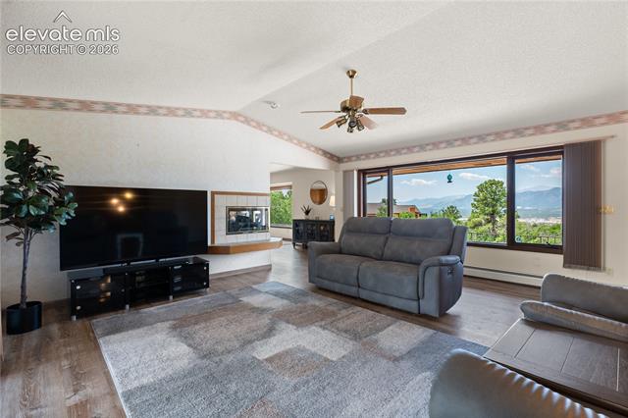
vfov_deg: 73.0
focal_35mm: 16
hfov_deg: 96.1
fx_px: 282
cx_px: 314
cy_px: 209
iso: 400
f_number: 8
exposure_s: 1/13
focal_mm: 10.8
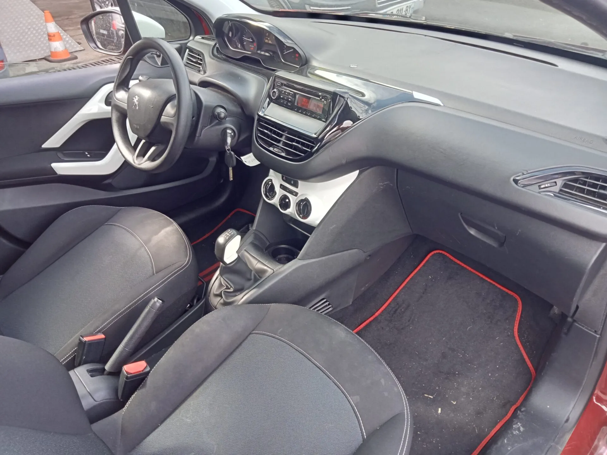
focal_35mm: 28
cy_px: 228
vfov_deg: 49.7
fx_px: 491
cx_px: 304
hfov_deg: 63.4
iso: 105
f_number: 2.2
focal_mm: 3.46
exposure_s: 1/50
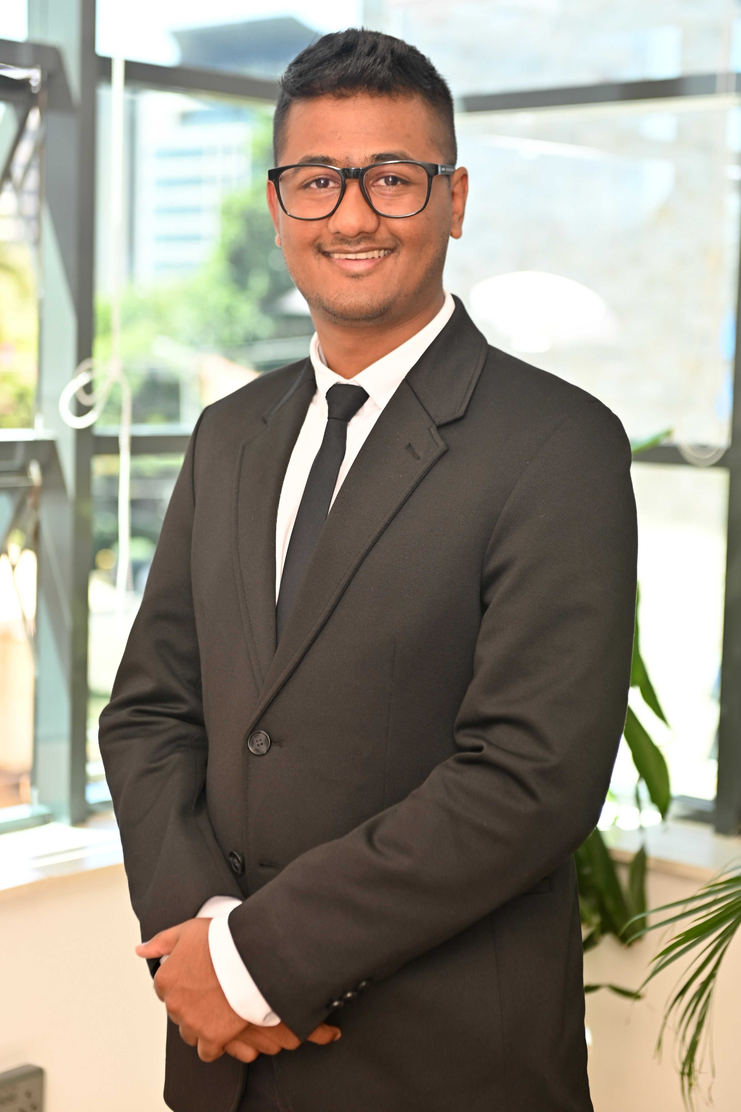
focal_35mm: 66
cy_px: 556
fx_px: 2039
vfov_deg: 30.5
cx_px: 370
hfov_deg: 20.6
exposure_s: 1/200
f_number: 4
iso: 400
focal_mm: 66
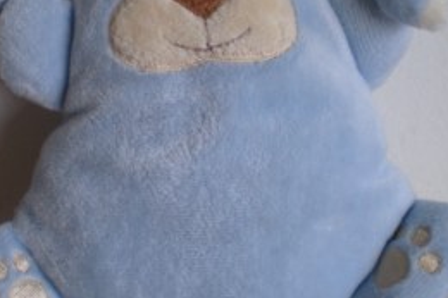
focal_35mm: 79
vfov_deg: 17.2
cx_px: 212
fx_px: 982
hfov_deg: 25.7
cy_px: 114
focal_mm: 6.3
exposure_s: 1/62
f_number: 3.1
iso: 113
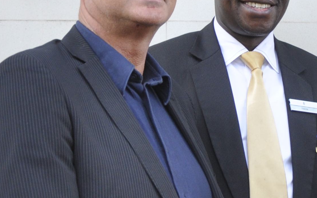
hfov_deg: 15.6
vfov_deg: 10.2
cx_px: 370
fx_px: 1114
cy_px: 74
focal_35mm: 129
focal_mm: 22
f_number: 5
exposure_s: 1/80
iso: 400
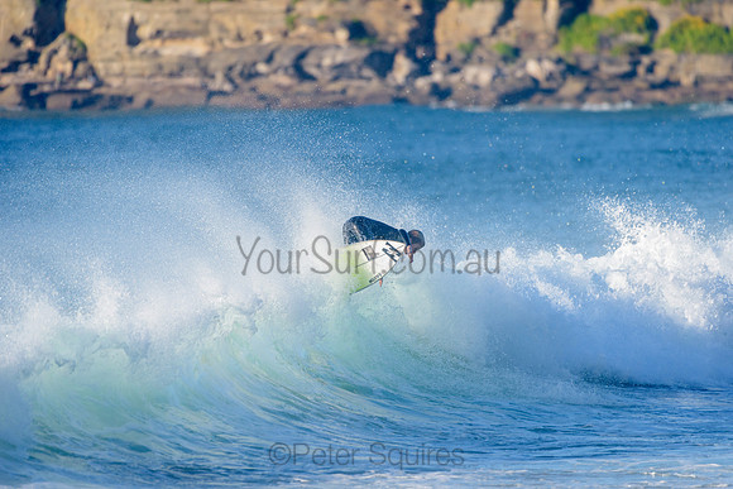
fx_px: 10188
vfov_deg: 2.7
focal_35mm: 500
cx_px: 366
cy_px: 244
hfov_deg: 4.1
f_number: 5.6
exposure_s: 1/2000
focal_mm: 500
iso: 320
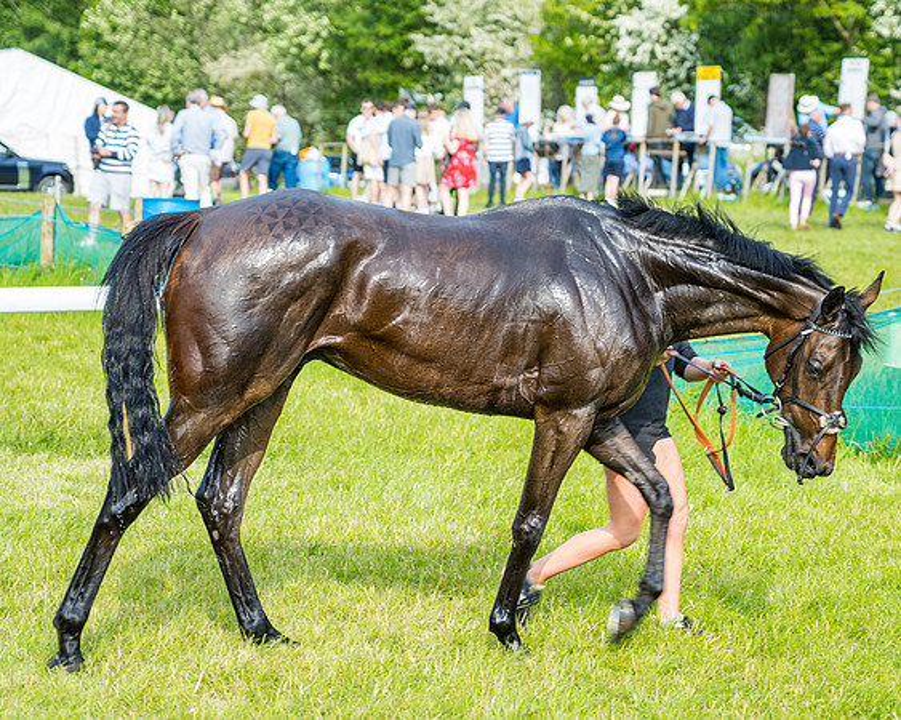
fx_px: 3128
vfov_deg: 13.1
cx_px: 587
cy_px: 330
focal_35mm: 117
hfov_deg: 16.4
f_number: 4
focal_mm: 90
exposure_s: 1/160
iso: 50
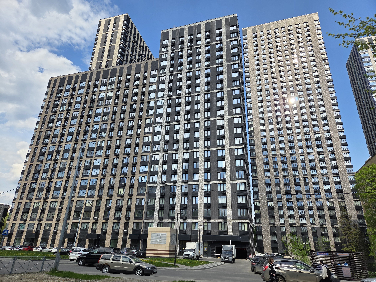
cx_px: 188
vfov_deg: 58.9
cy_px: 141
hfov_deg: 73.9
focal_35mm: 23
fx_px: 250
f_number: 1.8
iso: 80
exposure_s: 1/3427
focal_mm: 5.4
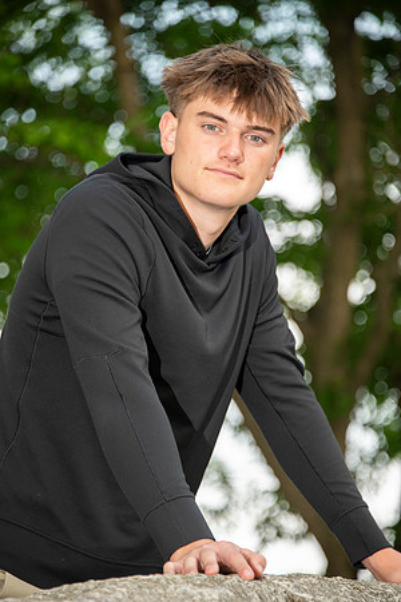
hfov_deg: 6.9
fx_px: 3341
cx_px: 200
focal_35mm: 200
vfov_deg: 10.3
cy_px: 301
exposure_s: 1/160
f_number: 5.6
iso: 500
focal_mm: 200
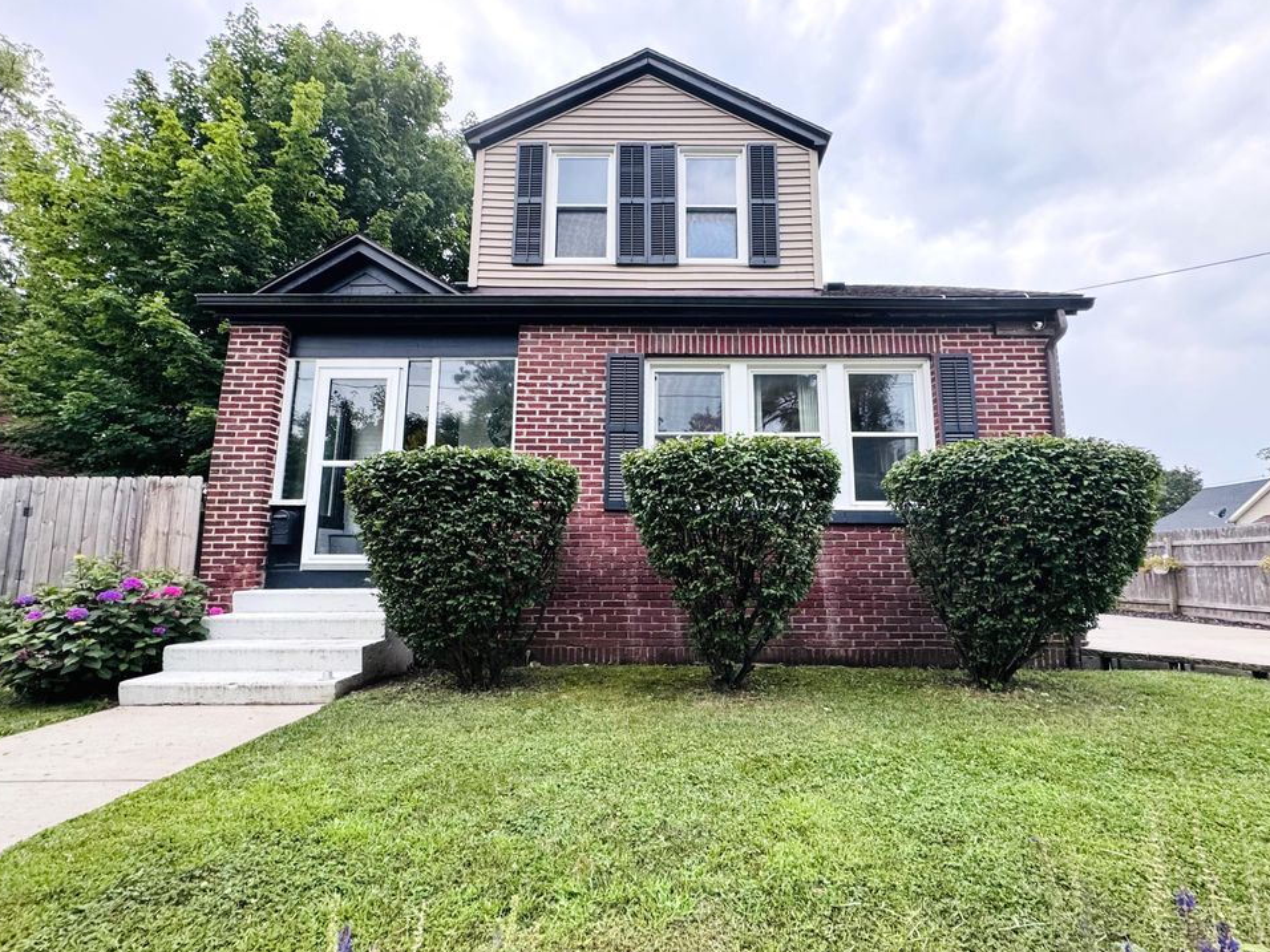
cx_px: 662
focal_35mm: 15
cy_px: 502
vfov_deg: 81.7
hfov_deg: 98.1
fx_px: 550
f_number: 2.2
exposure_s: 1/60
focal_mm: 2.22
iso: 320
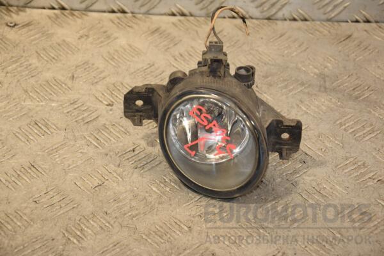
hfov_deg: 18.2
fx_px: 1200
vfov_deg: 12.2
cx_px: 192
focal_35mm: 112
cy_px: 128
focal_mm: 75
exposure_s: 1/200
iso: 800
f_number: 5.6
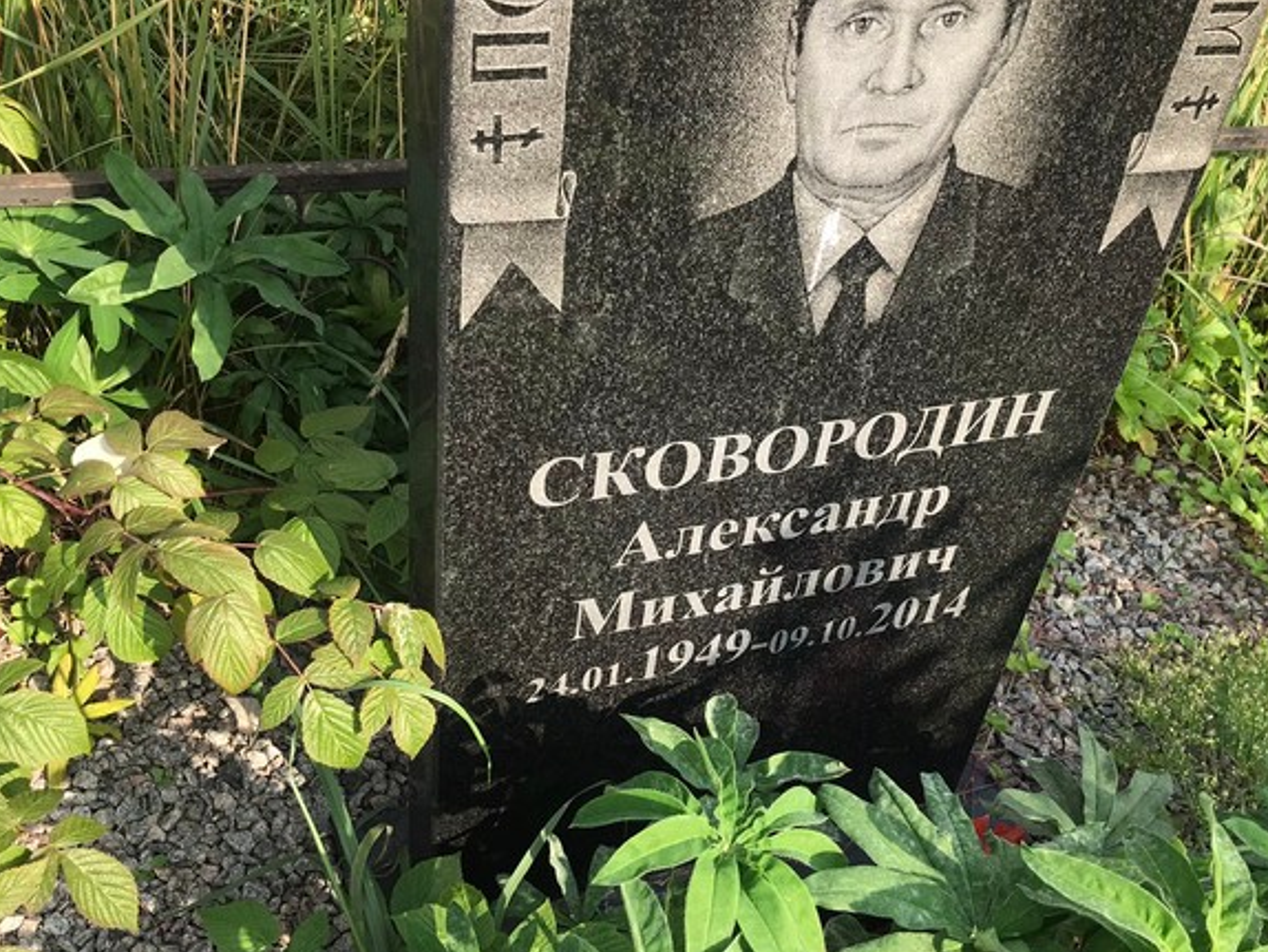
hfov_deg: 47.7
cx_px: 722
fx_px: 1429
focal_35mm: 39
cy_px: 539
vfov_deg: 36.8
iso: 20
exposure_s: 1/805
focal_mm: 3.99
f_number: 1.8
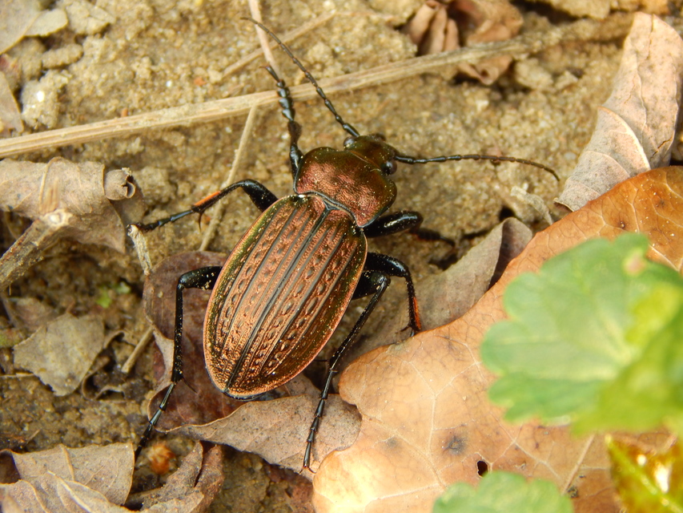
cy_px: 256
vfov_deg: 9.3
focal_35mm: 160
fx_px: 3157
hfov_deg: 12.3
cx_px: 342
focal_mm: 28.7
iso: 125
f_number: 5.1
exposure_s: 1/40
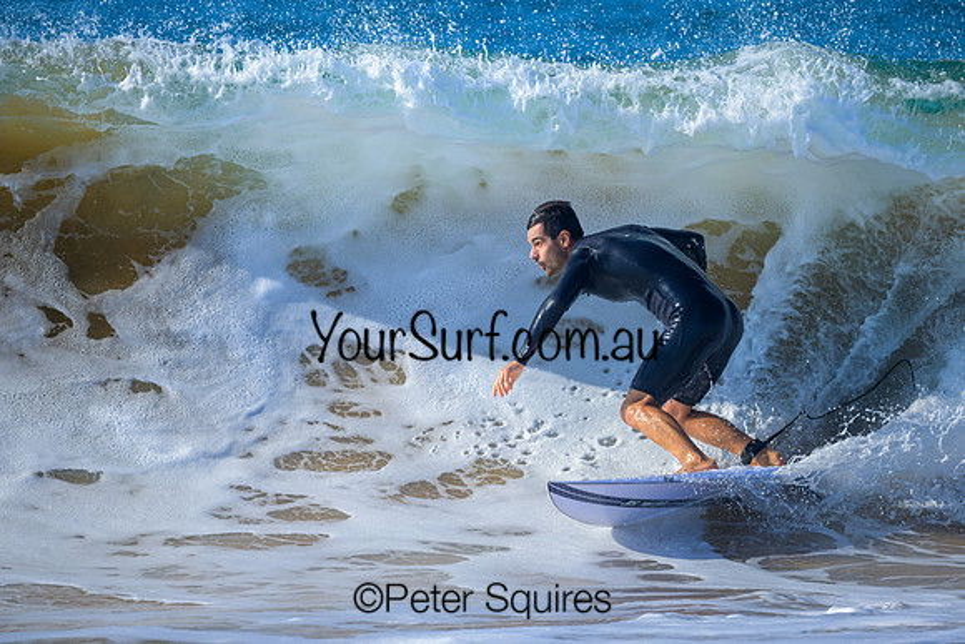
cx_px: 532
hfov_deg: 2.3
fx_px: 23629
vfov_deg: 1.6
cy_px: 304
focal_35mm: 881
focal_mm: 800
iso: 360
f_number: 6.3
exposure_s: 1/2500
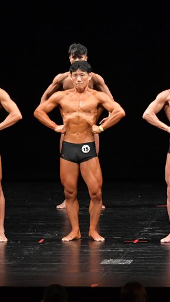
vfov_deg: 7.3
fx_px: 2376
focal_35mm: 296
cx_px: 134
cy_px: 151
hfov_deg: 4.1
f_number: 5.6
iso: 3200
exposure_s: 1/400
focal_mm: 125
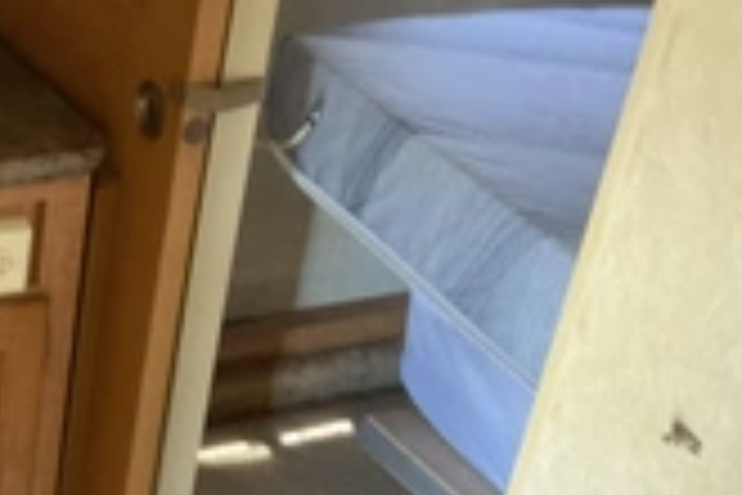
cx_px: -67
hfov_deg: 25.7
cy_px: 306
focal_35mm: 73
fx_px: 1504
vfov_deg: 18.6
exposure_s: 1/40
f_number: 1.8
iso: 320
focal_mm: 3
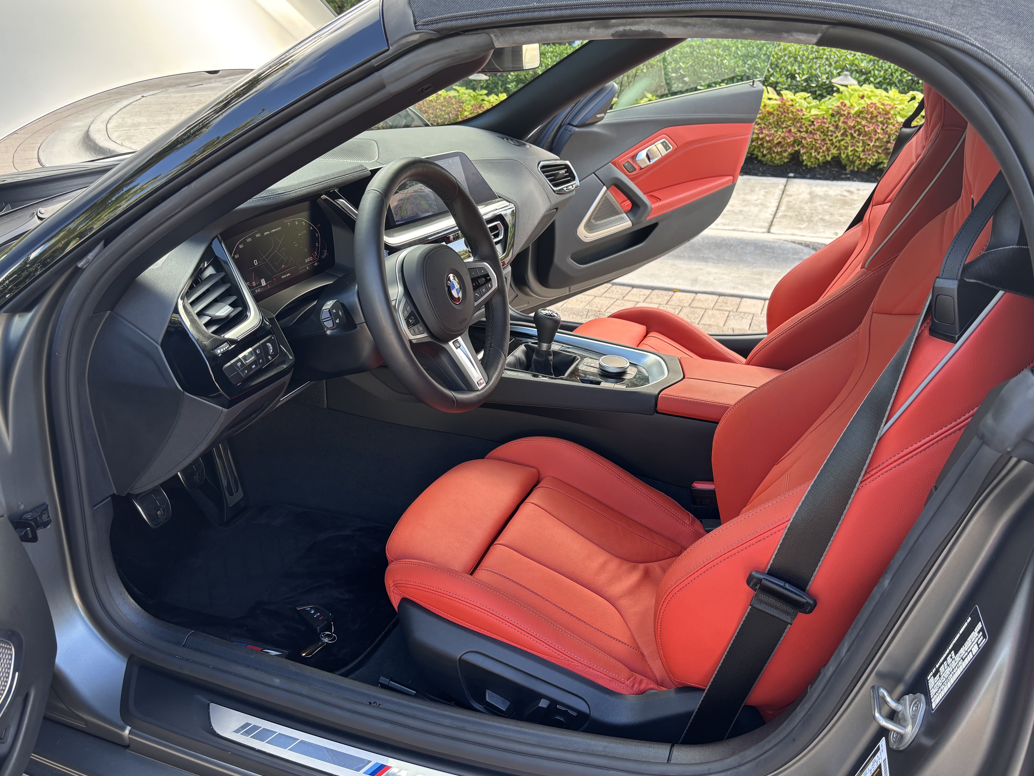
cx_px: 522
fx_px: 807
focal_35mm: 27
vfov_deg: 51.4
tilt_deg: -24.7
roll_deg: -1.6
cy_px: 383
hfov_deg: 65.3
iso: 50
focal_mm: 5.96
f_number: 1.6
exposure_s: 1/121
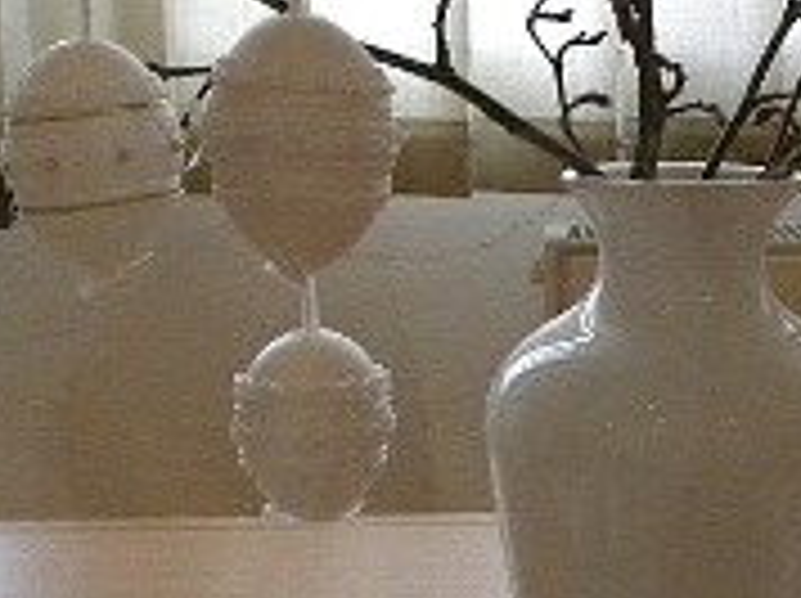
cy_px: 456
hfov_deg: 24.0
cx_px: 578
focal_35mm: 81
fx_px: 1872
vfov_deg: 18.0
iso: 400
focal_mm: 4.6
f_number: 2.8
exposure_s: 1/53
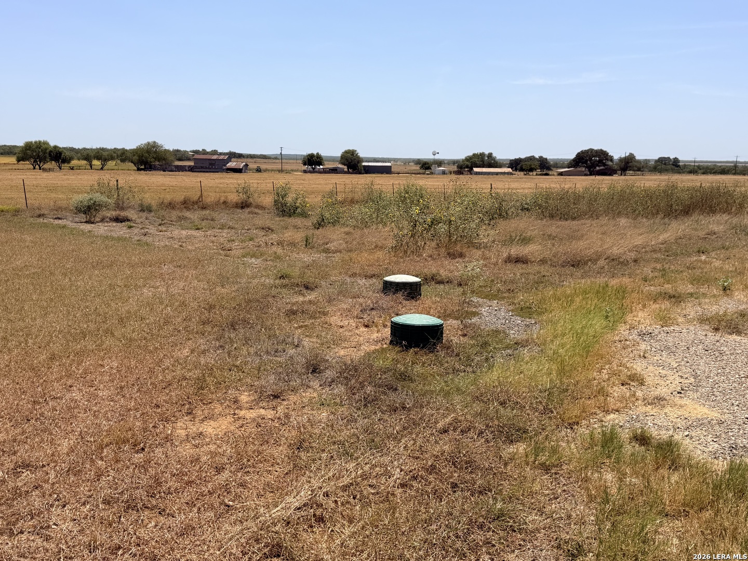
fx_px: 756
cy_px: 280
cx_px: 374
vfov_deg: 40.7
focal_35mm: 35
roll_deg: -0.6
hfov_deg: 52.6
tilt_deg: -10.3
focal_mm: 6.76
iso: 80
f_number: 1.78
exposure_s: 1/7353
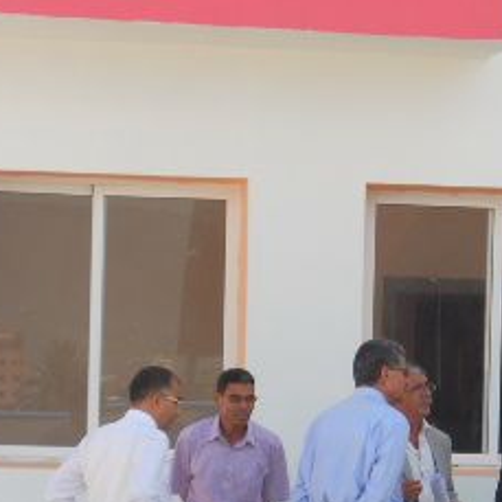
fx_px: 3117
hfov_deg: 9.2
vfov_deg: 9.2
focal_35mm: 190
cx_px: 458
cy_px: 375
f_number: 5.9
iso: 80
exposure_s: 1/200
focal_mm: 13.9
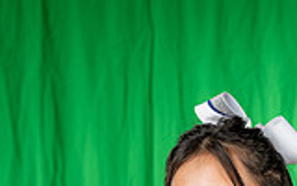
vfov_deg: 7.4
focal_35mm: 169
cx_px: 217
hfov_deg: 12.4
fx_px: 1368
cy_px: 404
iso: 160
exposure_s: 1/250
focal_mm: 59
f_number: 5
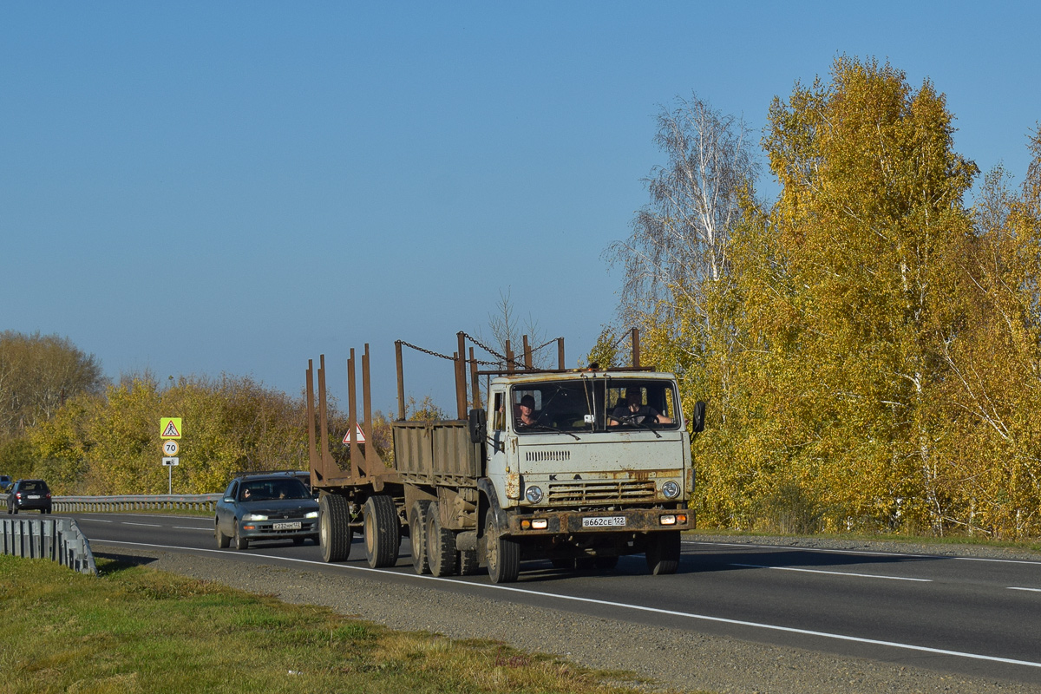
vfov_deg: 16.6
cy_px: 347
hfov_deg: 24.6
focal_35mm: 82
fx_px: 2385
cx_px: 520
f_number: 7.1
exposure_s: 1/1250
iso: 200
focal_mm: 55
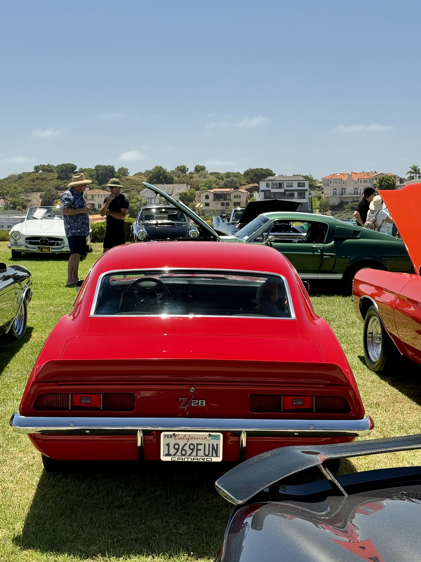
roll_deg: +0.8
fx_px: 827
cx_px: 199
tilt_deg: -6.5
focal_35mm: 51
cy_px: 291
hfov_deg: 28.6
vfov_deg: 37.5
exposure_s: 1/1013
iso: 100
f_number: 1.78
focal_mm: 6.76
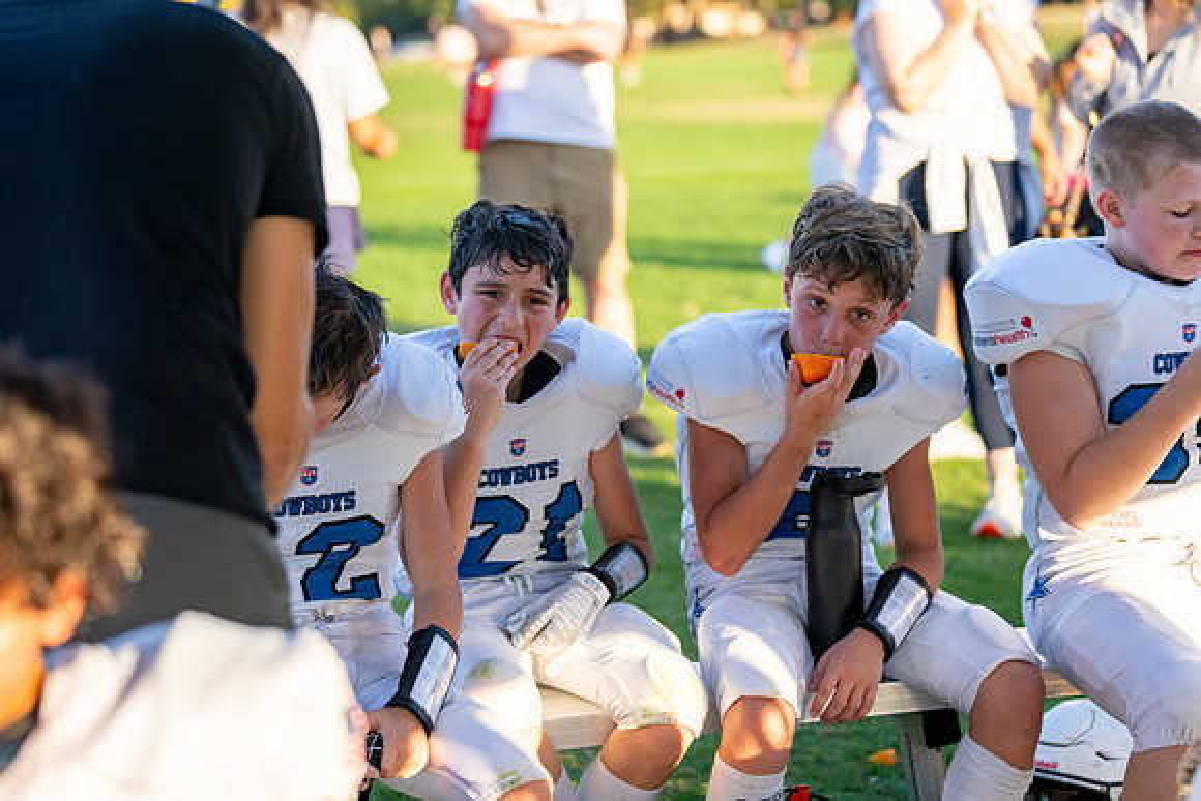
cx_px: 557
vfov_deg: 16.2
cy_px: 375
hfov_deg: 24.1
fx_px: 2811
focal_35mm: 84
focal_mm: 78
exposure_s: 1/2000
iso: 320
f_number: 2.8
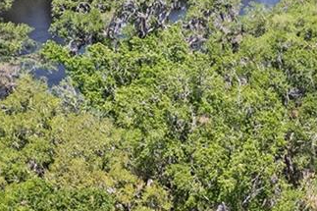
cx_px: 413
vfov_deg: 12.5
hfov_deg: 17.6
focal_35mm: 109
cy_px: 184
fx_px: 959
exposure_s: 1/1250
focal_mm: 8.38
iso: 120
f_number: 2.8
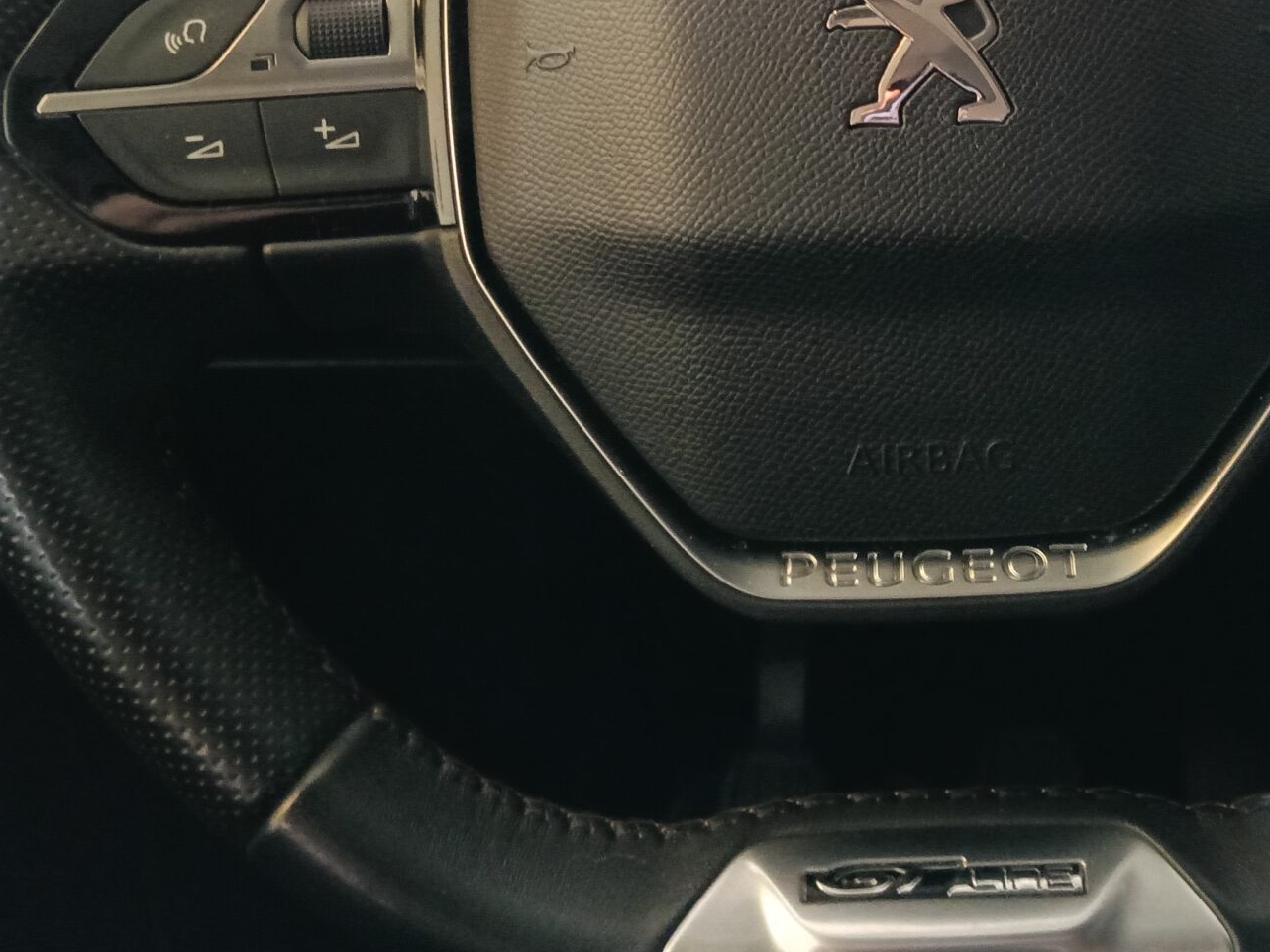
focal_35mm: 54
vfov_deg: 26.1
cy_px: 79
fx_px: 1981
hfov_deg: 35.0
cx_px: 915
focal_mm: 3.98
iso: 1250
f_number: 16
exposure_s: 1/20
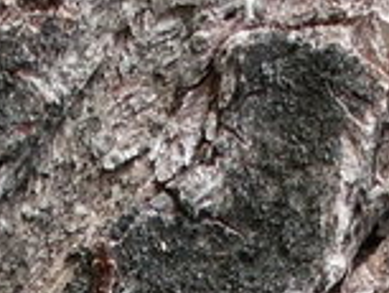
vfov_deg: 7.1
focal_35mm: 201
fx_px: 2261
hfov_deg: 9.8
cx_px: 67
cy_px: 645
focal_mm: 6.3
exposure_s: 1/200
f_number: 2.9
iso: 100
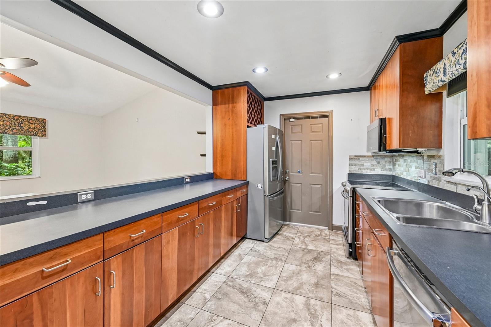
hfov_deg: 104.3
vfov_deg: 81.2
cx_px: 246
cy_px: 164
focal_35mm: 14
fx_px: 191
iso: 2500
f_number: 8
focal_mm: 14
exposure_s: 1/13
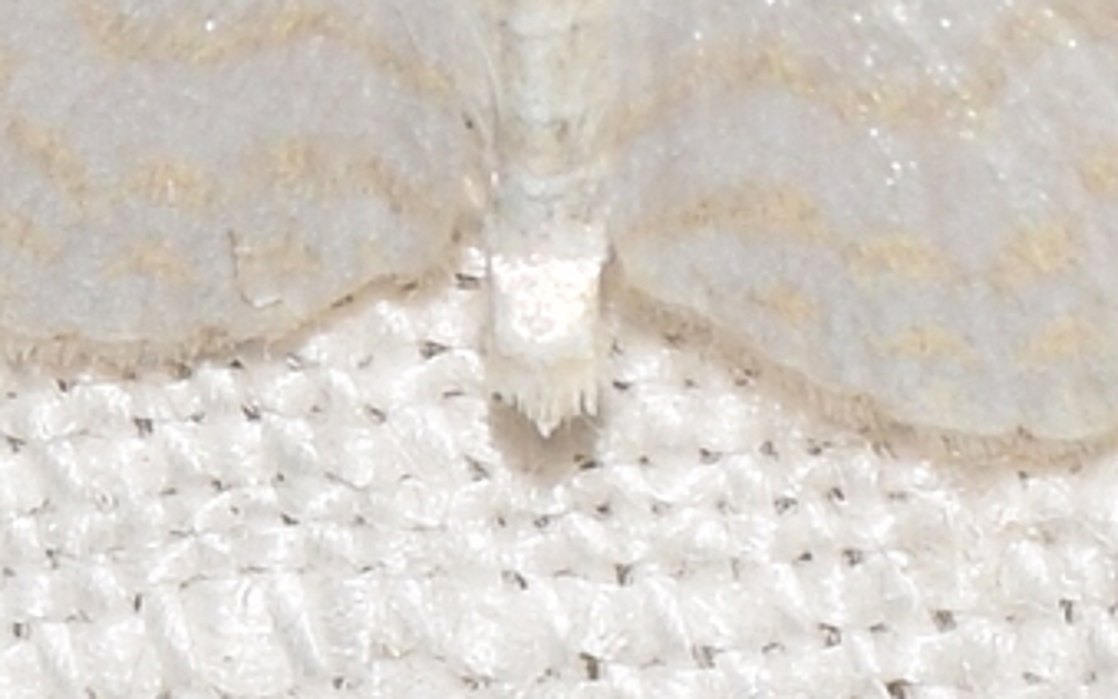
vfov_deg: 2.2
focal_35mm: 605
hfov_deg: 3.5
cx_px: 483
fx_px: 18437
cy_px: -224
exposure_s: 1/160
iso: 100
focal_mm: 140
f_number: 13
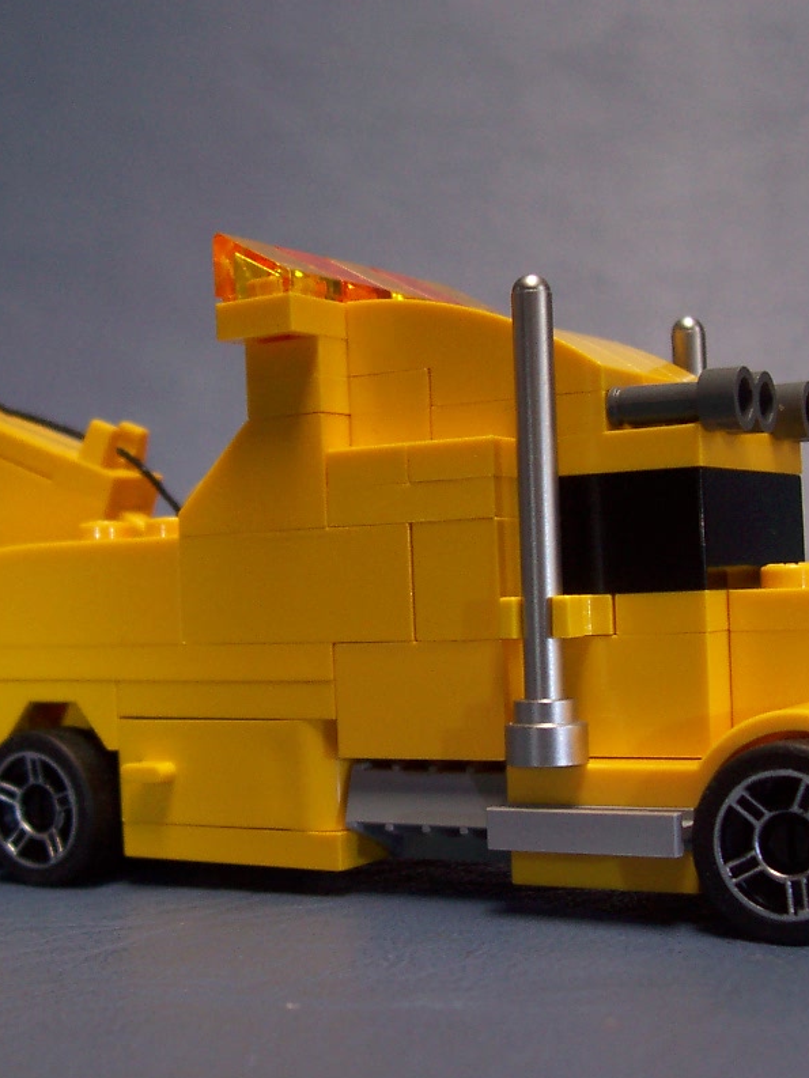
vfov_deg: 34.3
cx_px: 405
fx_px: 1745
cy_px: 590
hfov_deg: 26.1
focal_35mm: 56
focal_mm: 5.6
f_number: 2.8
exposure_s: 1/60
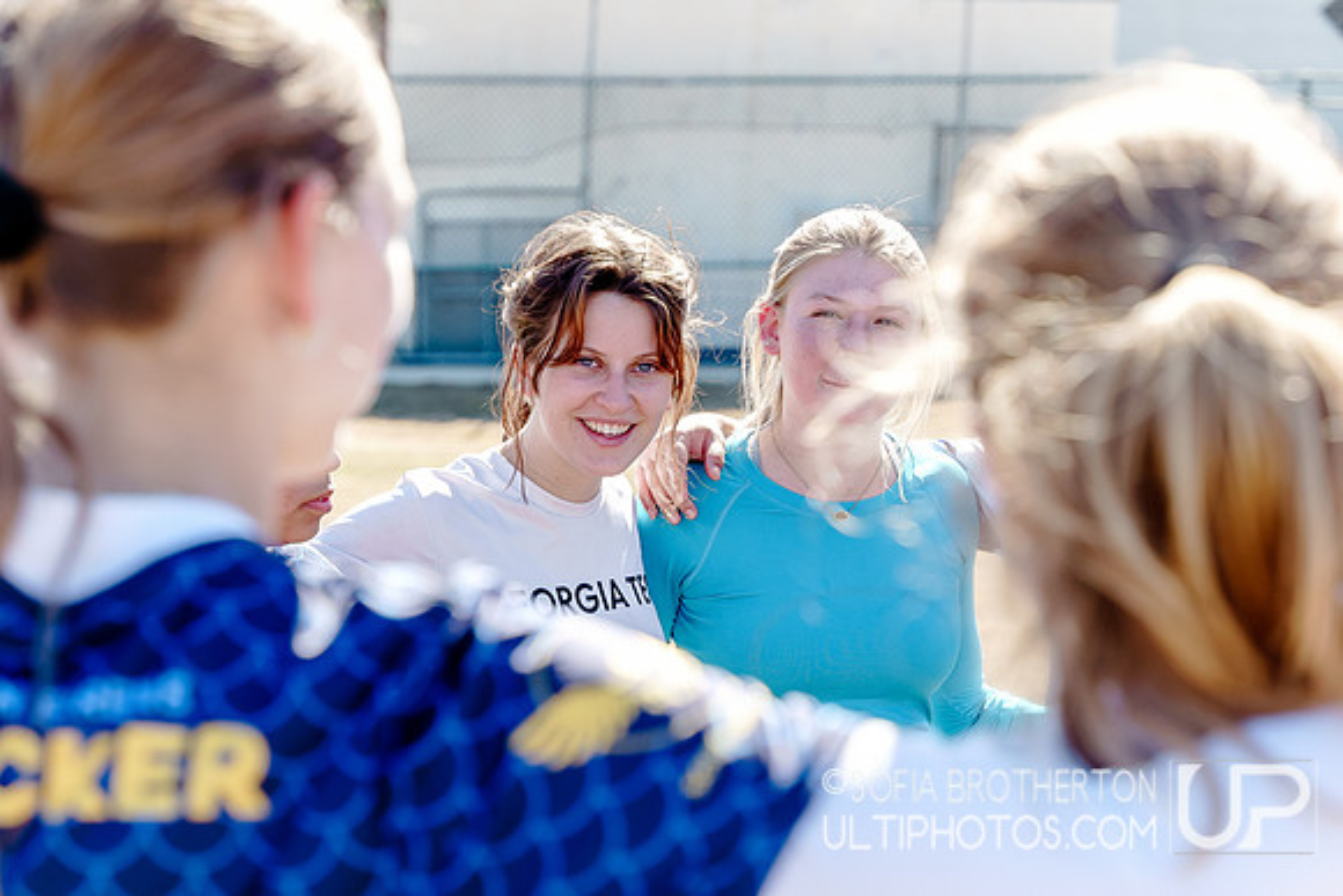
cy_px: 448
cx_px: 672
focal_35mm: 105
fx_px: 3918
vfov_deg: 13.0
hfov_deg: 19.5
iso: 80
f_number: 4.5
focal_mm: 70
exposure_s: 1/640
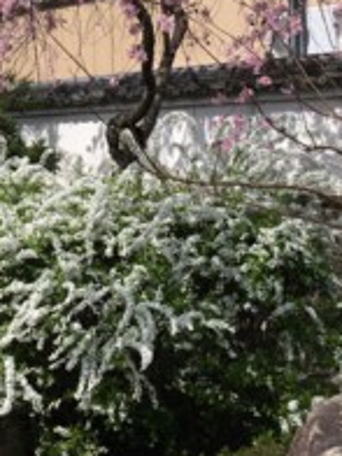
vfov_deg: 26.7
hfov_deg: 21.1
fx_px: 909
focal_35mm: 69
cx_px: 72
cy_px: 5
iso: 40
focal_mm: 4.12
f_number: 2.2
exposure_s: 1/3425
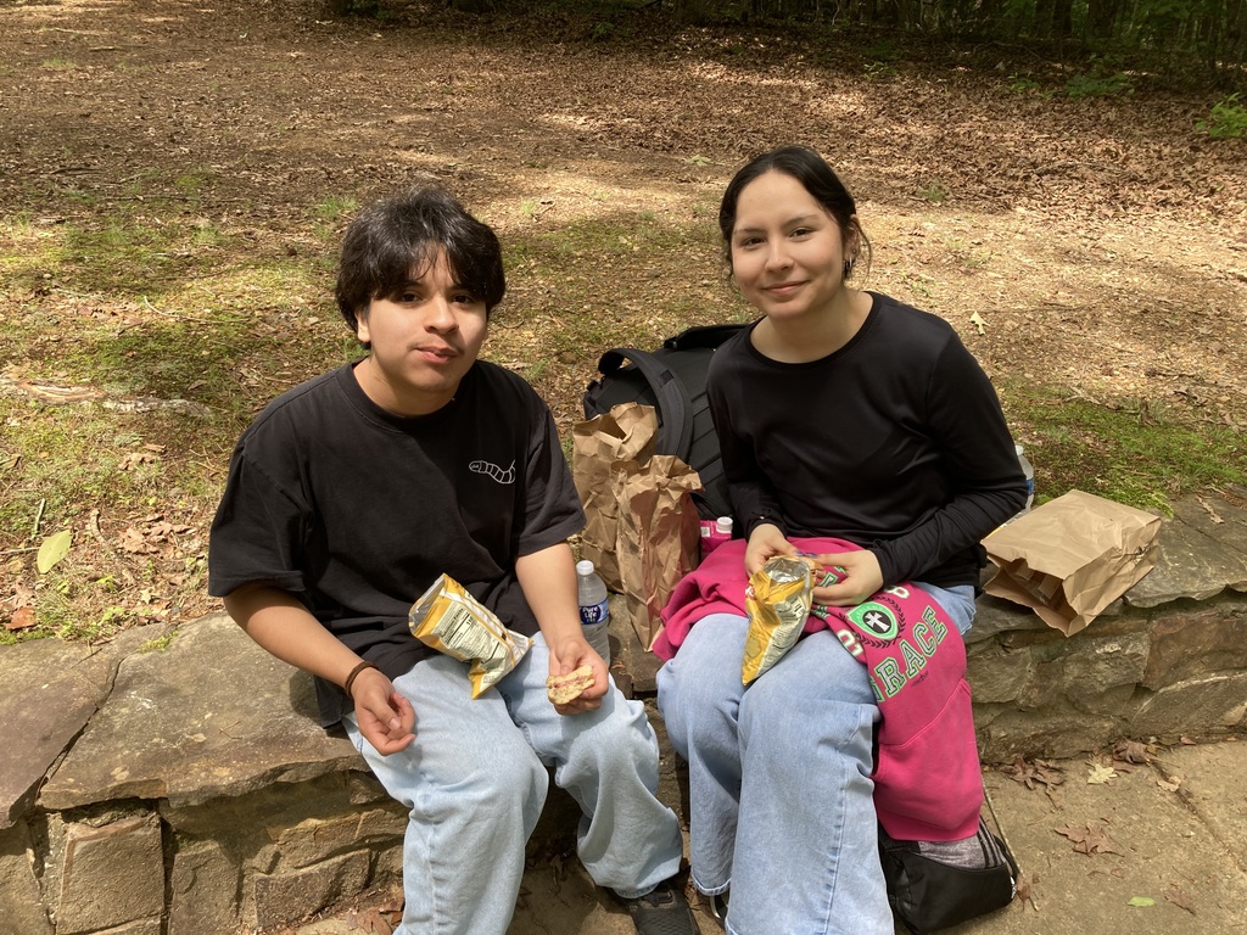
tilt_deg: -29.9
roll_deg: +1.0
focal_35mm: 28
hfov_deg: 63.4
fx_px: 1009
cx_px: 624
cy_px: 468
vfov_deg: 49.7
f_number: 1.8
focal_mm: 3.99
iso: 20
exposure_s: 1/140
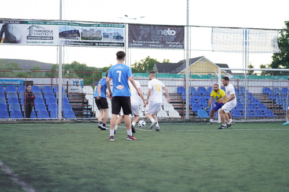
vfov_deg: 16.1
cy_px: 96
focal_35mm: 85
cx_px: 144
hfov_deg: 23.9
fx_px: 682
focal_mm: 85
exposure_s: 1/1600
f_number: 2
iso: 2000
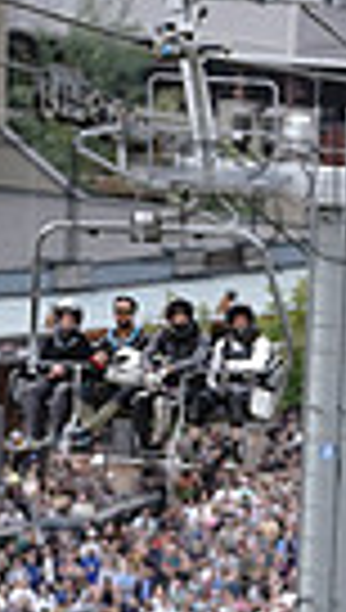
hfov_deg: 2.4
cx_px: 368
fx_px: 8099
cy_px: 142
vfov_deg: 4.3
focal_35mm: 499
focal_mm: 112
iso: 320
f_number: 2.8
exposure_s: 1/1000
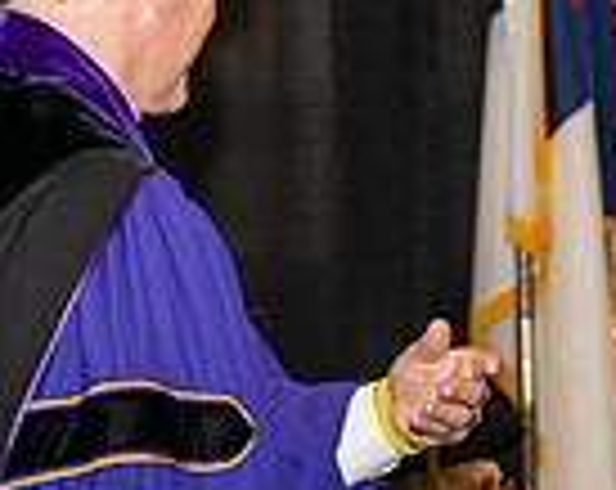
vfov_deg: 5.2
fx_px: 5440
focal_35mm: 299
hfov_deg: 6.5
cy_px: 258
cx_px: 652
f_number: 5.6
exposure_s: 1/200
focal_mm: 75
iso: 2000
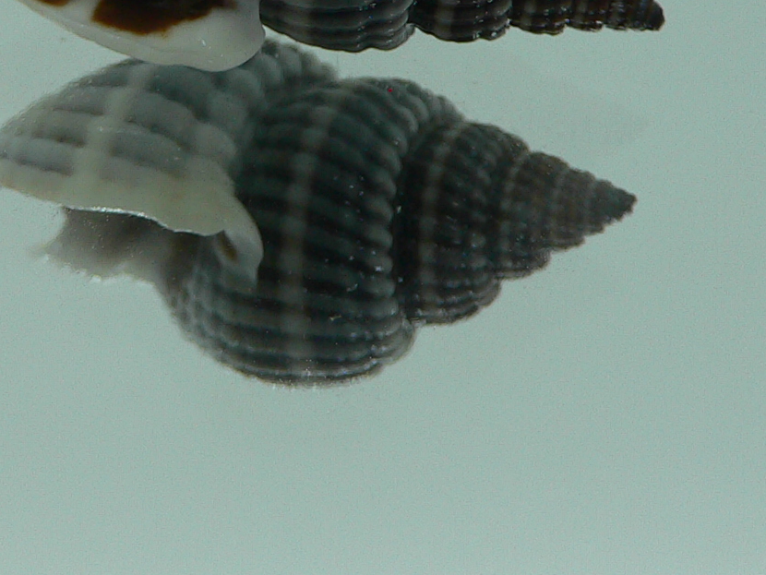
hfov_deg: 23.0
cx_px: 286
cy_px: -47
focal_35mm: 85
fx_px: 1881
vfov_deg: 16.9
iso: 80
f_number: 2.8
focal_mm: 4.6
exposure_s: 1/60
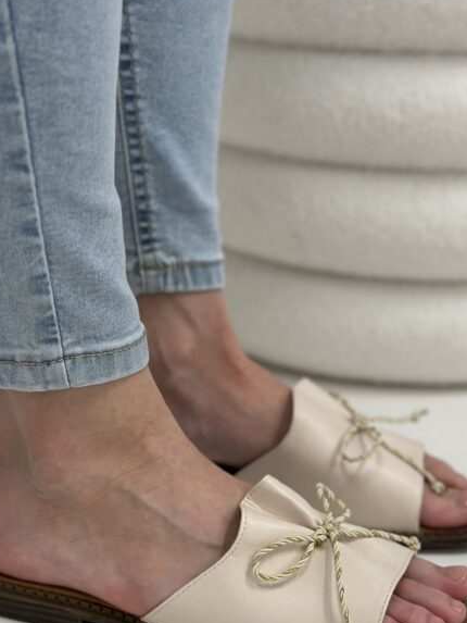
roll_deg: +0.9
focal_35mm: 67
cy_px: 403
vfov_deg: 28.8
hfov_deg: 21.9
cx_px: 239
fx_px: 1205
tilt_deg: -23.2
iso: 125
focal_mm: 6.86
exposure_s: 1/100
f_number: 1.78
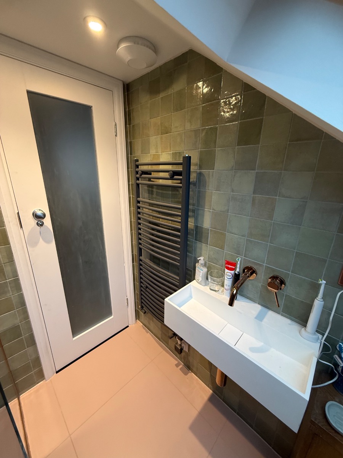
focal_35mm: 14
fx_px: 185
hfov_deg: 85.7
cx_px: 172
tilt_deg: -16.9
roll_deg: -1.6
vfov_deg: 102.1
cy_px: 229
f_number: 2.2
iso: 200
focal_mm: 2.22
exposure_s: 1/50
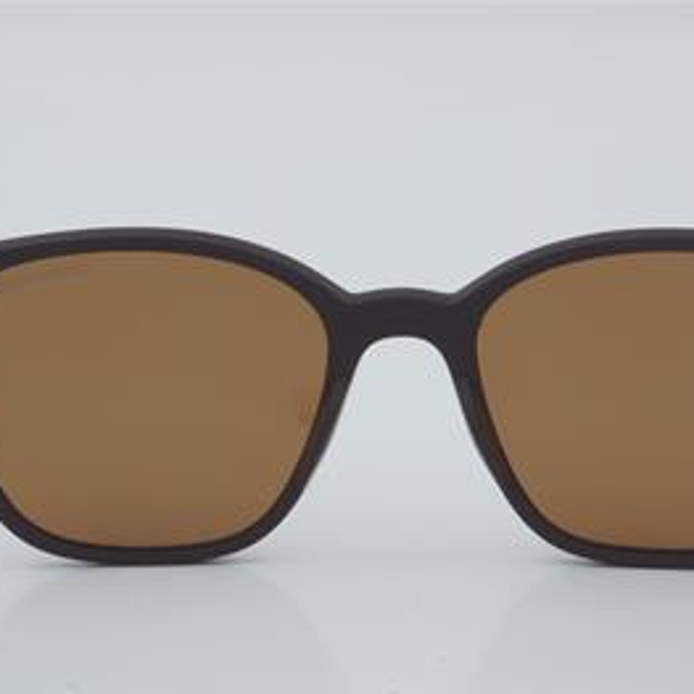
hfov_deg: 16.3
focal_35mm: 107
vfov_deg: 16.3
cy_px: 348
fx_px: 2419
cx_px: 404
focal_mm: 55
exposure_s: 1/4
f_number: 32
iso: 100
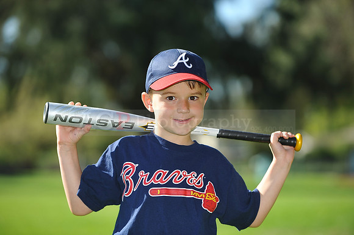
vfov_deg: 8.3
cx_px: 177
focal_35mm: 165
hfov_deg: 12.5
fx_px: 1622
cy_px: 118
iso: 200
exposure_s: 1/800
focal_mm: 165
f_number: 4
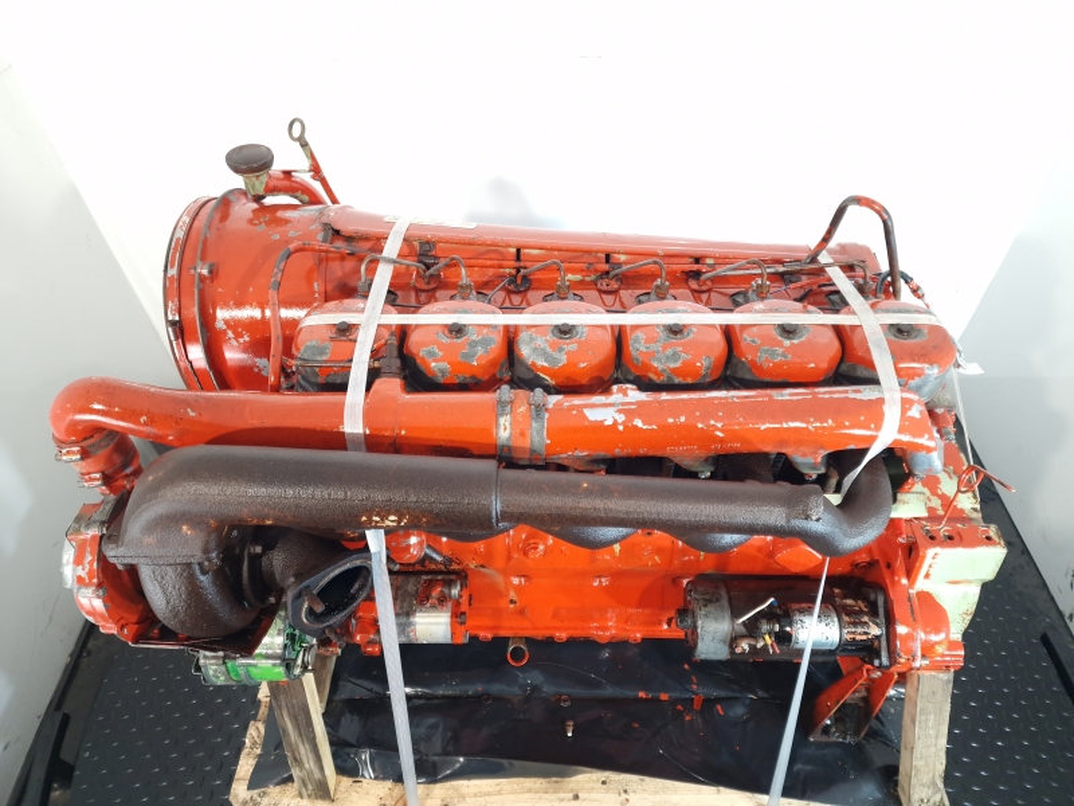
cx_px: 537
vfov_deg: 58.9
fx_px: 714
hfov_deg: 73.9
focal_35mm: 23
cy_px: 403
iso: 160
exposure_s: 1/50
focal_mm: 6.4
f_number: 1.8
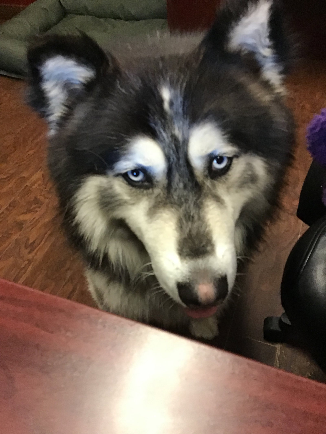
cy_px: 217
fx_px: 389
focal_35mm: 31
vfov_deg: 58.3
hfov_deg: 45.4
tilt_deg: -45.5
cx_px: 163
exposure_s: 1/30
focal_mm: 3.3
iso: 200
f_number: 2.4
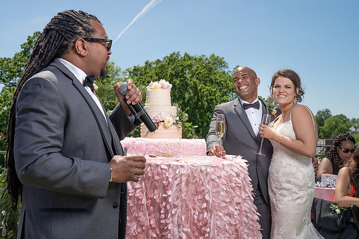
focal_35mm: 42
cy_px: 106
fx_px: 414
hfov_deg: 46.8
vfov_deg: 32.2
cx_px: 159
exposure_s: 1/250
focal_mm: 35
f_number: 7.1
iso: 50
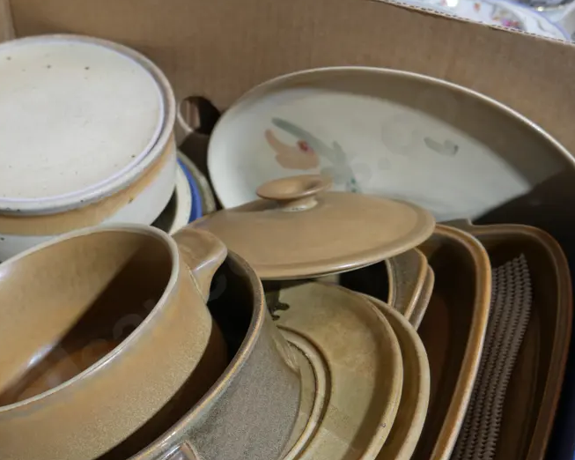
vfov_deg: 30.6
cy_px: 303
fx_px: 834
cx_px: 175
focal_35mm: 49
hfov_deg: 37.5
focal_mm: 16
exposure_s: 1/60
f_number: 3.6
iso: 400
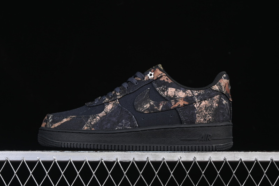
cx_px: 140
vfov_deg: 18.2
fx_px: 581
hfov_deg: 27.0
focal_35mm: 75
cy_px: 93
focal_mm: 50
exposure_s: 1/60
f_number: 6.3
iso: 160
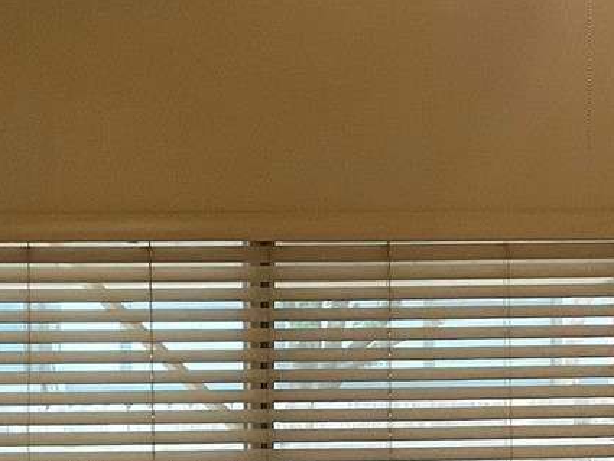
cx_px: 64
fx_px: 2324
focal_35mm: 131
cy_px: 691
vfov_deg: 10.9
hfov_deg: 14.9
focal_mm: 3
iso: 80
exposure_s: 1/60
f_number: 1.8
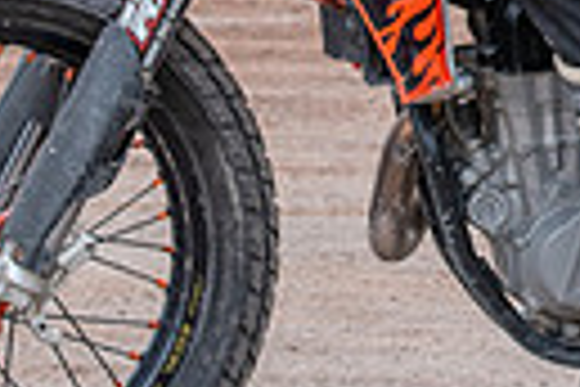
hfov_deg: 5.5
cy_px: -203
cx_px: 625
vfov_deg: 3.6
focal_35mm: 376
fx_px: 6057
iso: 160
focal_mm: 70
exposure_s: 1/250
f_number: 5
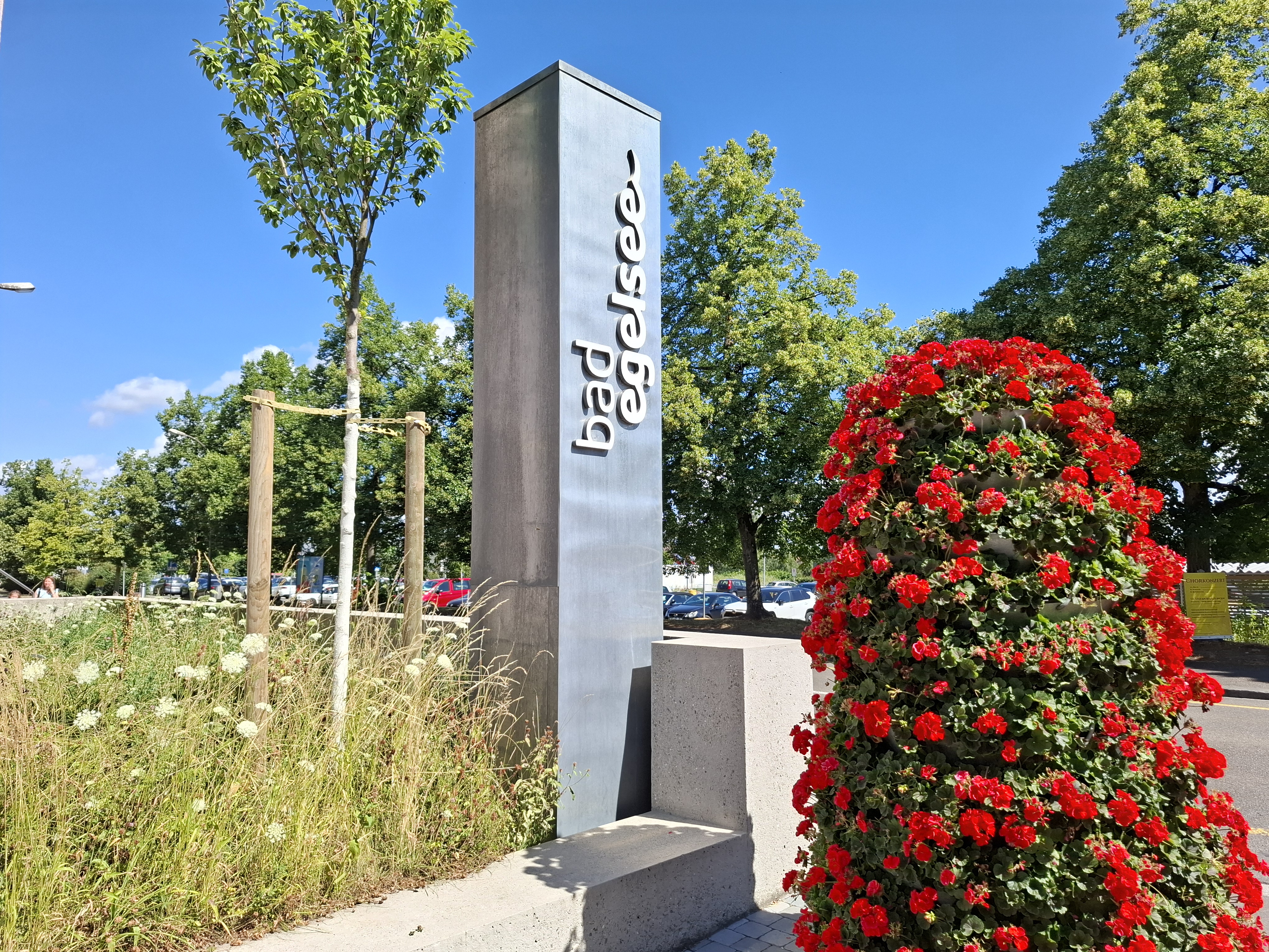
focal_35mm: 23
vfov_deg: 58.9
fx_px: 843
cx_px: 634
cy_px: 476
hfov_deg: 73.9
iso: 50
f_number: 1.8
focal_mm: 5.54
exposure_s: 1/1393
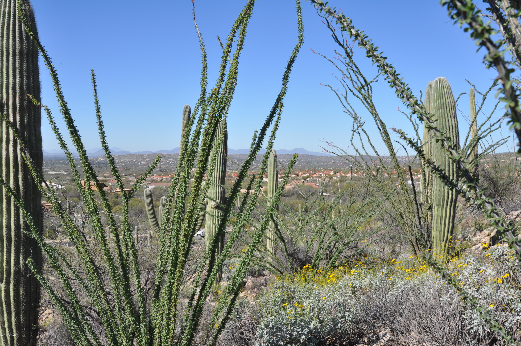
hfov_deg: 53.2
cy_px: 173
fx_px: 520
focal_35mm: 36
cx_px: 260
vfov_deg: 36.8
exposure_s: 1/400
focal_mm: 24
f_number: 10
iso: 200
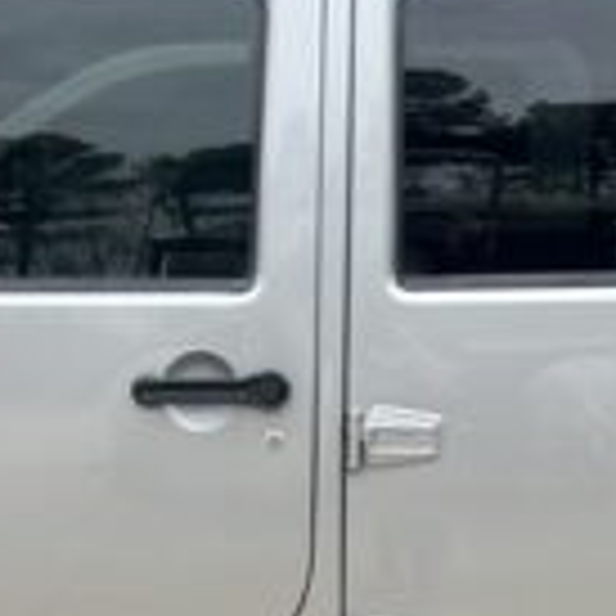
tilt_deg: -14.3
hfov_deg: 16.6
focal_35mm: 105
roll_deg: -0.4
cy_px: 701
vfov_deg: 16.0
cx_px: 261
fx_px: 2114
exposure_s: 1/252
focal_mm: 5.7
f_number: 1.5
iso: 40
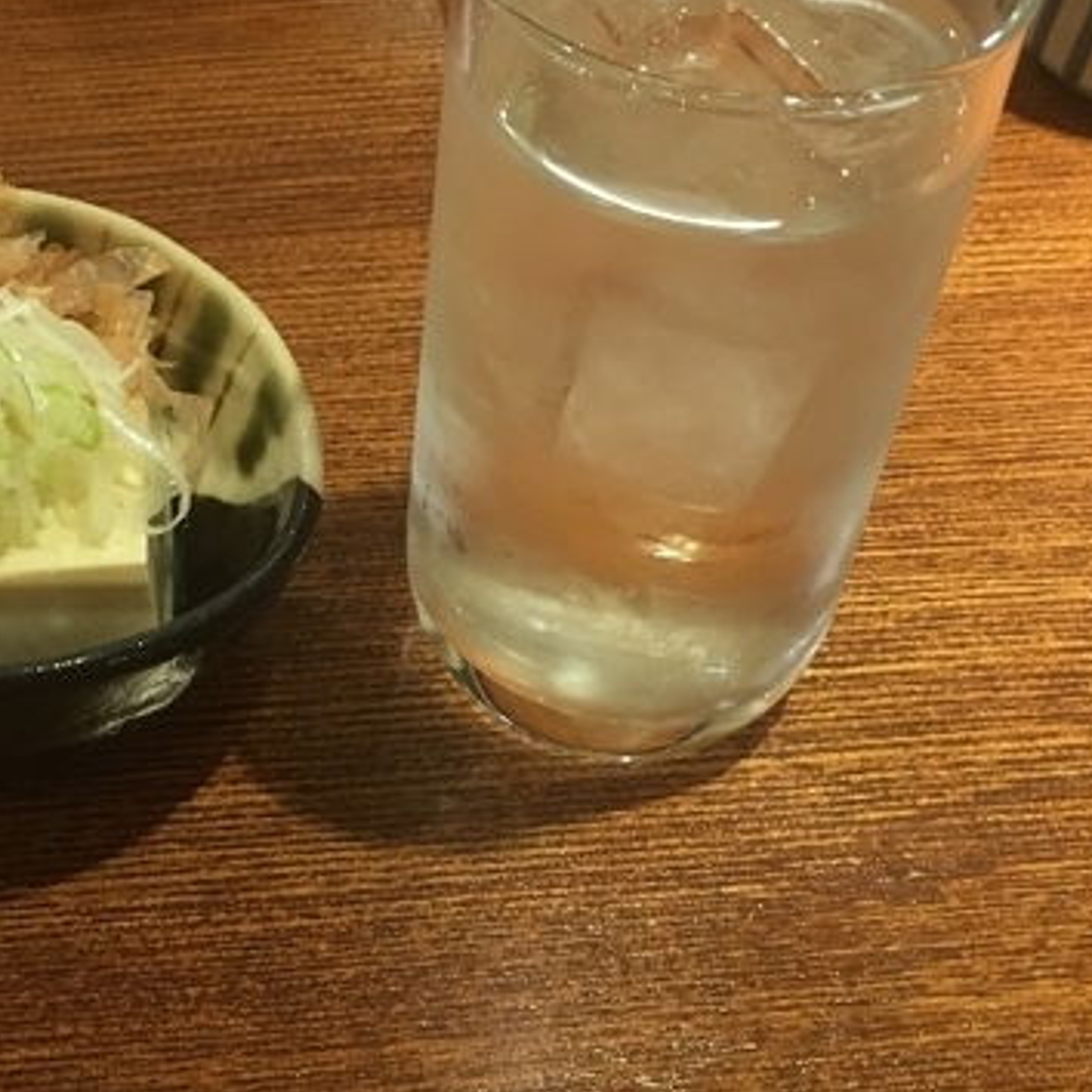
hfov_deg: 29.2
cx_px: 296
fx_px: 2070
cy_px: 546
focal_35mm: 58
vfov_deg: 29.6
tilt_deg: -49.4
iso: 100
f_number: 2.2
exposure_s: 1/15
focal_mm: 4.15
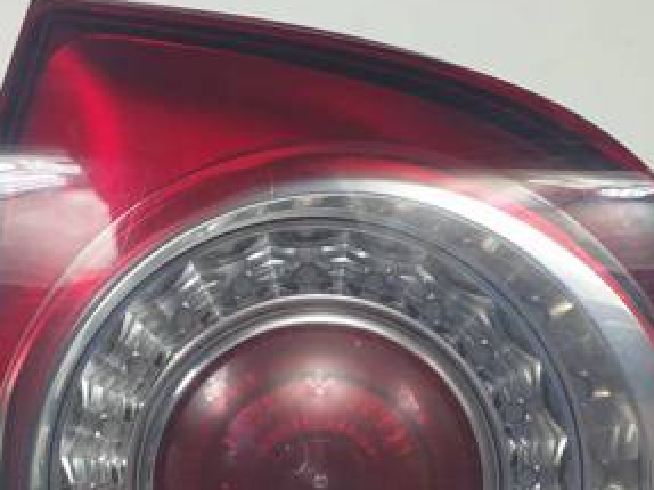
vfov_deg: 24.0
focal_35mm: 58
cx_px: 310
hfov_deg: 33.2
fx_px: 1095
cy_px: 496
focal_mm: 4.3
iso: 50
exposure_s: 1/170
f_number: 2.4
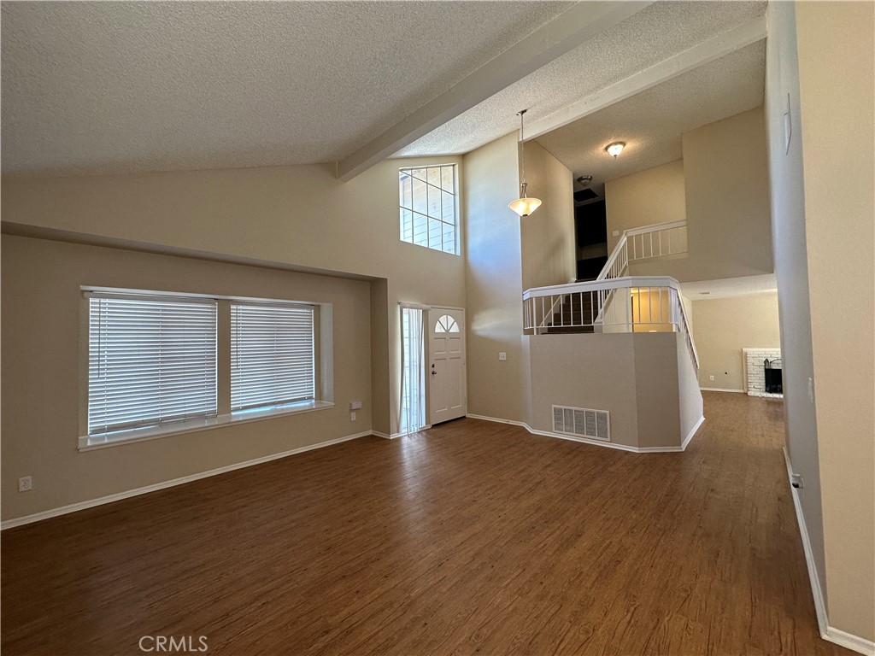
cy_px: 328
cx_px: 438
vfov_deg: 85.7
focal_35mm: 14
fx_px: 354
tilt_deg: +1.6
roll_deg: +1.2
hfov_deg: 102.1
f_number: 2.2
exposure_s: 1/120
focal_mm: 2.22
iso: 160
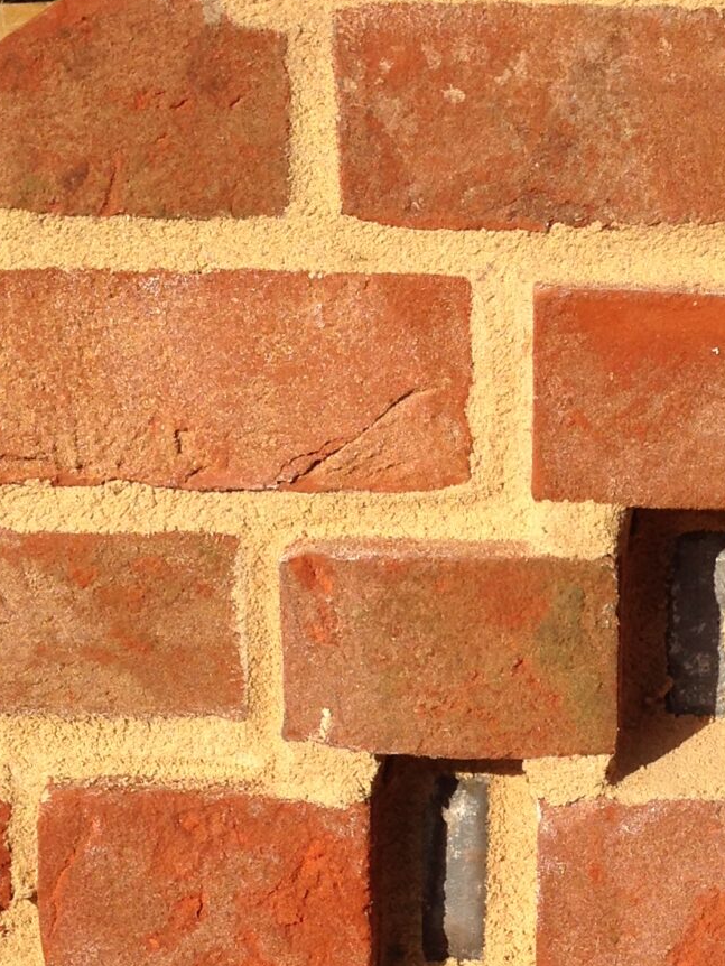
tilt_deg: -13.6
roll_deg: -1.1
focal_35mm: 98
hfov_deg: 14.9
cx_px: 684
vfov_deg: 19.7
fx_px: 2735
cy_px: 844
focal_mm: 4.12
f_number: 2.4
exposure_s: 1/1869
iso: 50
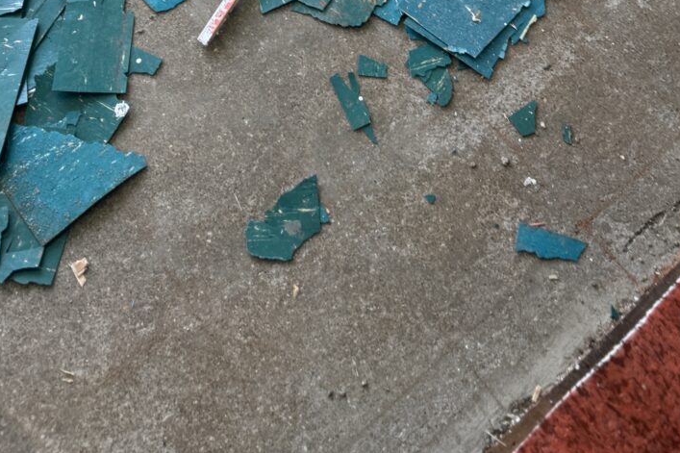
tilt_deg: -45.9
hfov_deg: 38.9
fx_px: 963
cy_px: -181
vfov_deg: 22.7
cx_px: 323
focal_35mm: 51
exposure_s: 1/255
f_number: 1.5
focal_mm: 5.7
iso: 40
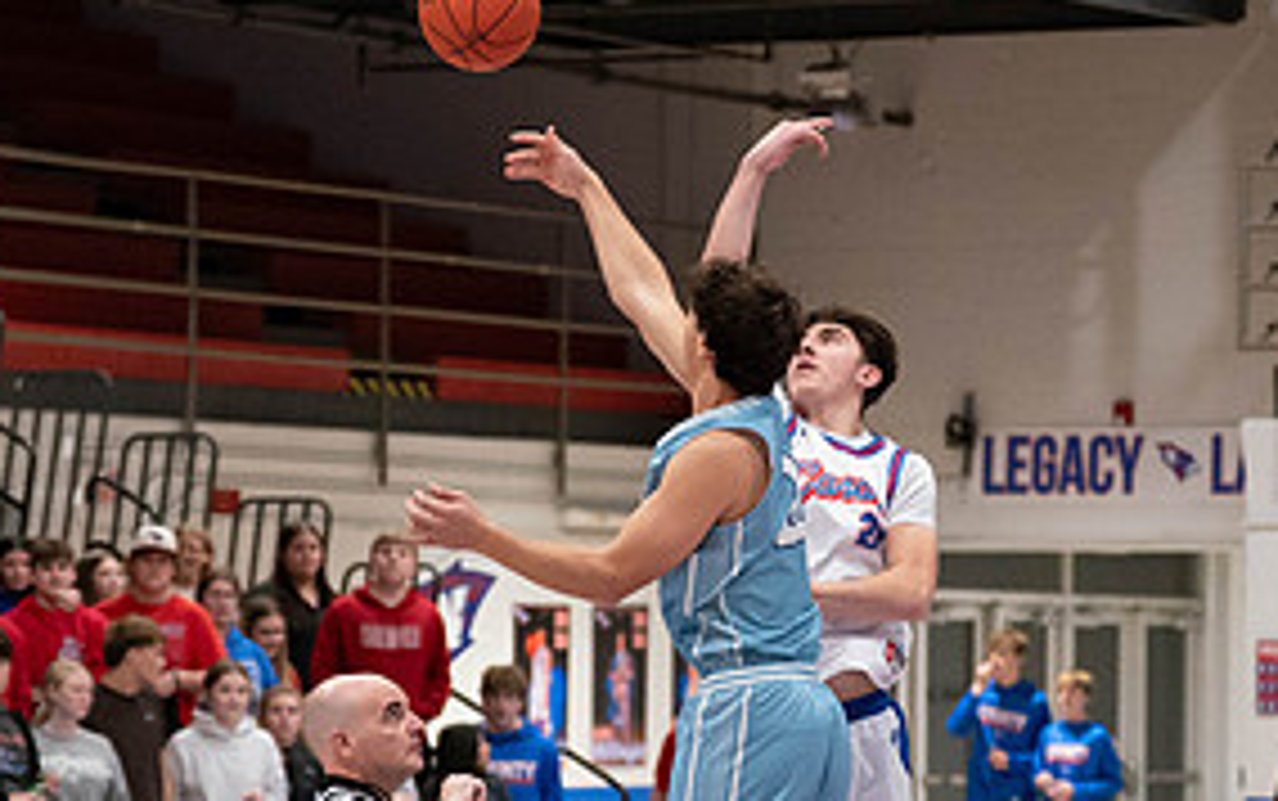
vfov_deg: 6.2
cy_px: 600
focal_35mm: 211
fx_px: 7355
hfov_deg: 9.9
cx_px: 864
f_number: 2.8
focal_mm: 74
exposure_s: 1/1000
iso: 5000
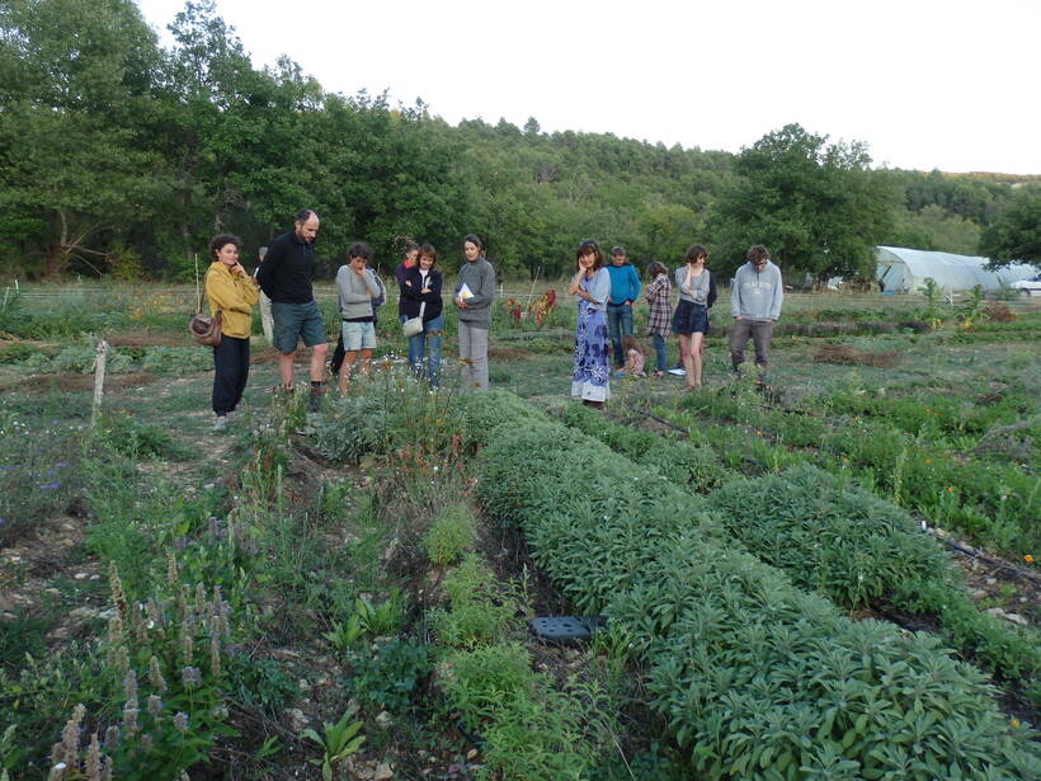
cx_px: 520
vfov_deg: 54.9
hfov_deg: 69.4
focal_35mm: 25
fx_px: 752
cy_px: 390
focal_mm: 4.5
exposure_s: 1/80
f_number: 3
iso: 100
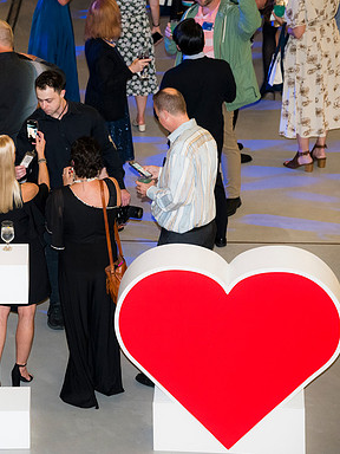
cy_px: 226
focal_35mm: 173
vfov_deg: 11.4
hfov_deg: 8.6
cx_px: 59
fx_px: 2266
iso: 2500
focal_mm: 119
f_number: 4
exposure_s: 1/50
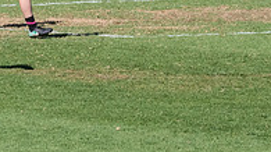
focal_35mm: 1394
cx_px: -29
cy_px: -27
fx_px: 10002
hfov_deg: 1.6
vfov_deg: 0.9
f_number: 10
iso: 800
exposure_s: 1/2500
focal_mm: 260
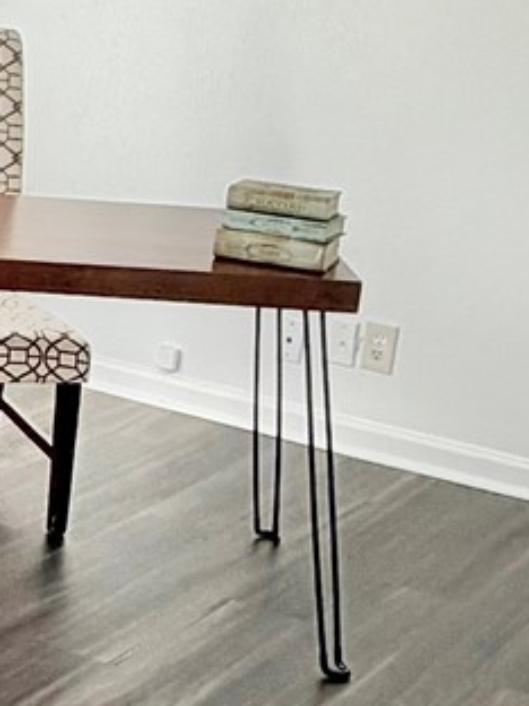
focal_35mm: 92
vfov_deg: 21.3
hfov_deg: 15.1
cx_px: -228
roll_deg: -2.1
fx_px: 1875
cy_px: 305
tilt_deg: -14.6
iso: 50
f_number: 2.2
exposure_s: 1/154
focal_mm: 2.22
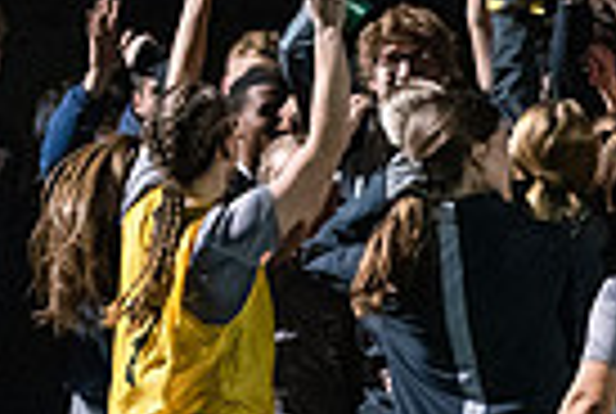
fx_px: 5076
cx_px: 652
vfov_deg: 4.7
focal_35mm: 296
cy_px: 245
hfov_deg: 6.9
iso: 8000
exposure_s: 1/640
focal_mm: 70
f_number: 3.2
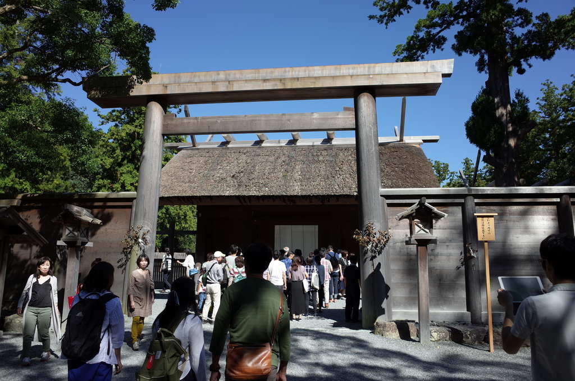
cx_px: 288
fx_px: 446
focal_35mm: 28
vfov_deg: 46.2
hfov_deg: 65.6
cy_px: 190
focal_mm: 18.3
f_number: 3.2
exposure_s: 1/1000
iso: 100
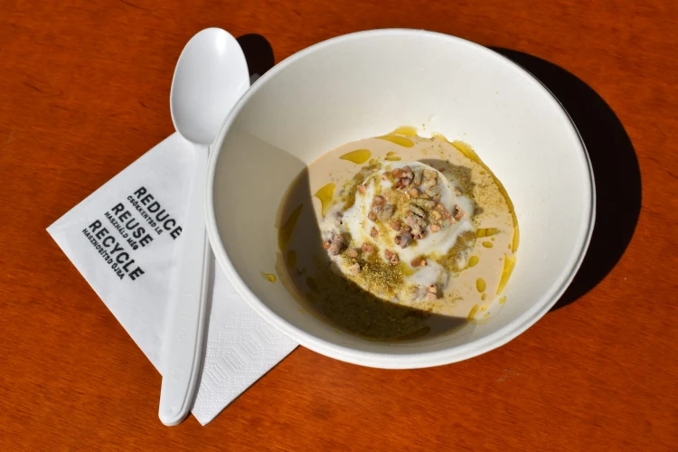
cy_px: 226
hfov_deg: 46.4
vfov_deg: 31.9
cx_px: 339
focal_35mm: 42
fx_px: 791
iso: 100
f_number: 11
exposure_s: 1/500
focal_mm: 28
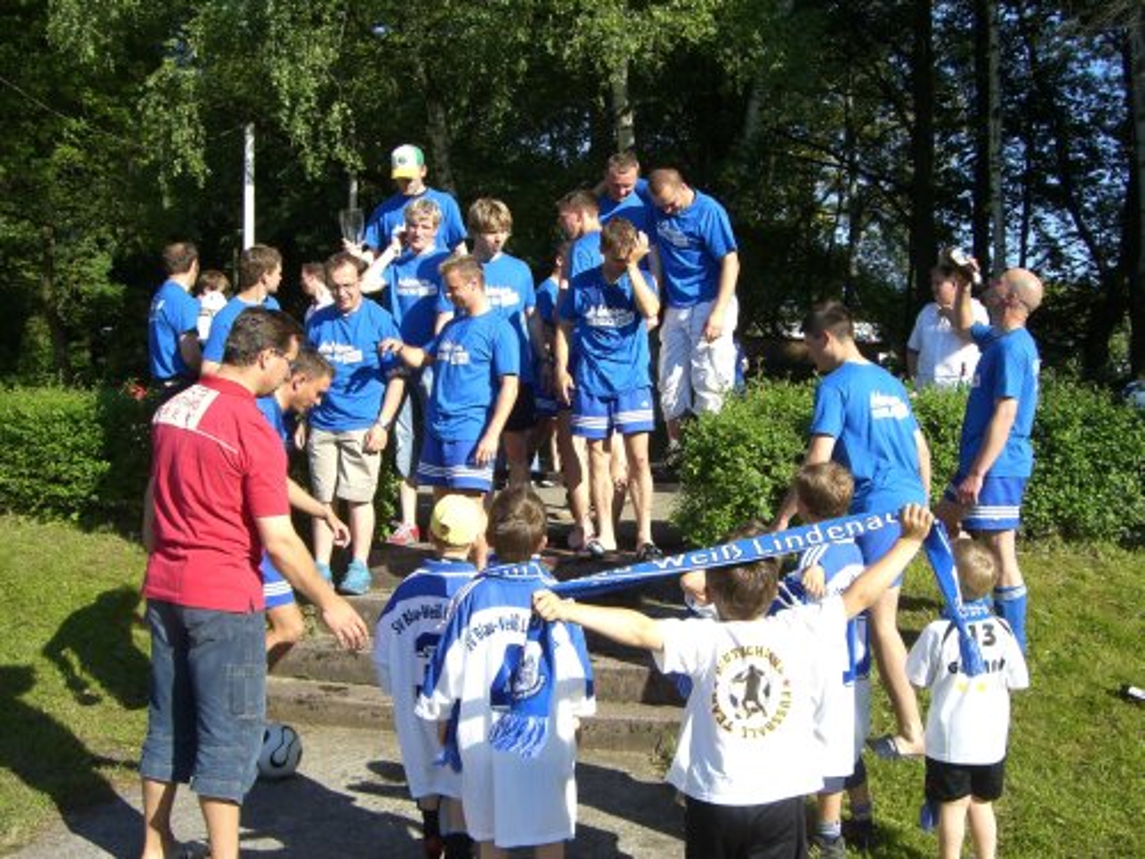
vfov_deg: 37.7
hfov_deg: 49.0
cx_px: 572
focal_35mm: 38
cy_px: 430
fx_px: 1257
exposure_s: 1/400
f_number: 4.3
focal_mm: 6.2
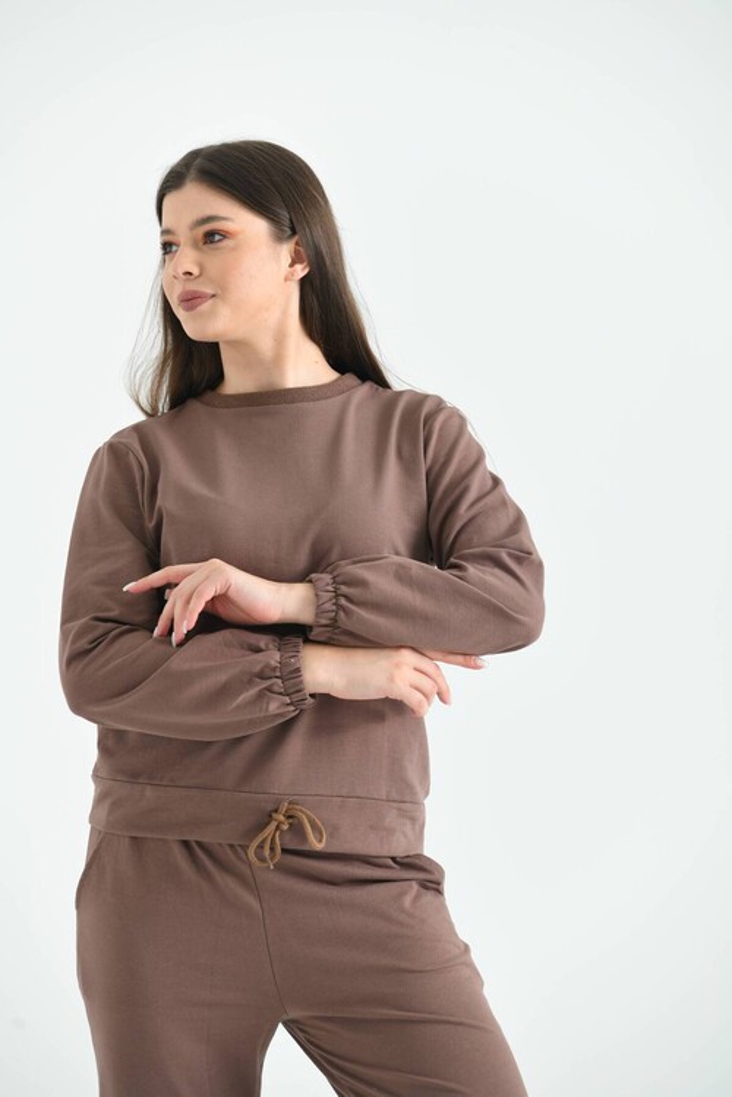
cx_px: 366
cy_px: 548
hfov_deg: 7.8
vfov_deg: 11.7
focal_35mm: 175
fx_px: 5337
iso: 100
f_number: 5.6
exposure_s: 1/125
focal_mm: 175
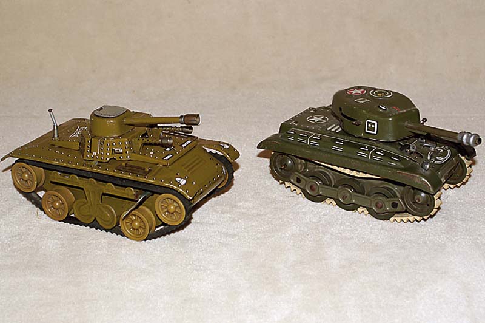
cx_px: 242
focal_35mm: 60
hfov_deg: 33.4
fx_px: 808
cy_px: 162
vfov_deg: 22.6
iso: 100
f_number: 7.1
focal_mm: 40
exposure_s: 1/80
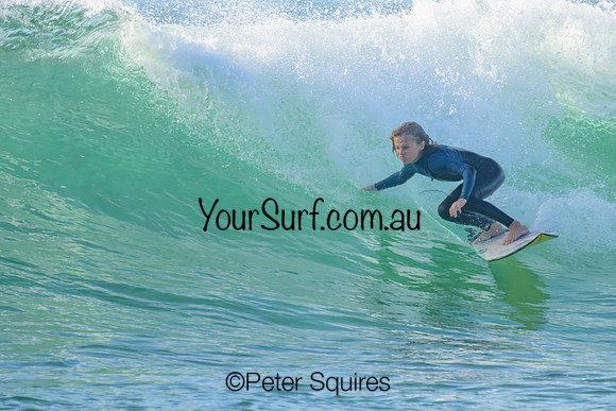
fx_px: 17671
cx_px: 353
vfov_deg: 1.3
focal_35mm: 1033
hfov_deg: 2.0
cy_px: 173
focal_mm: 800
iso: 1600
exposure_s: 1/2000
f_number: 11
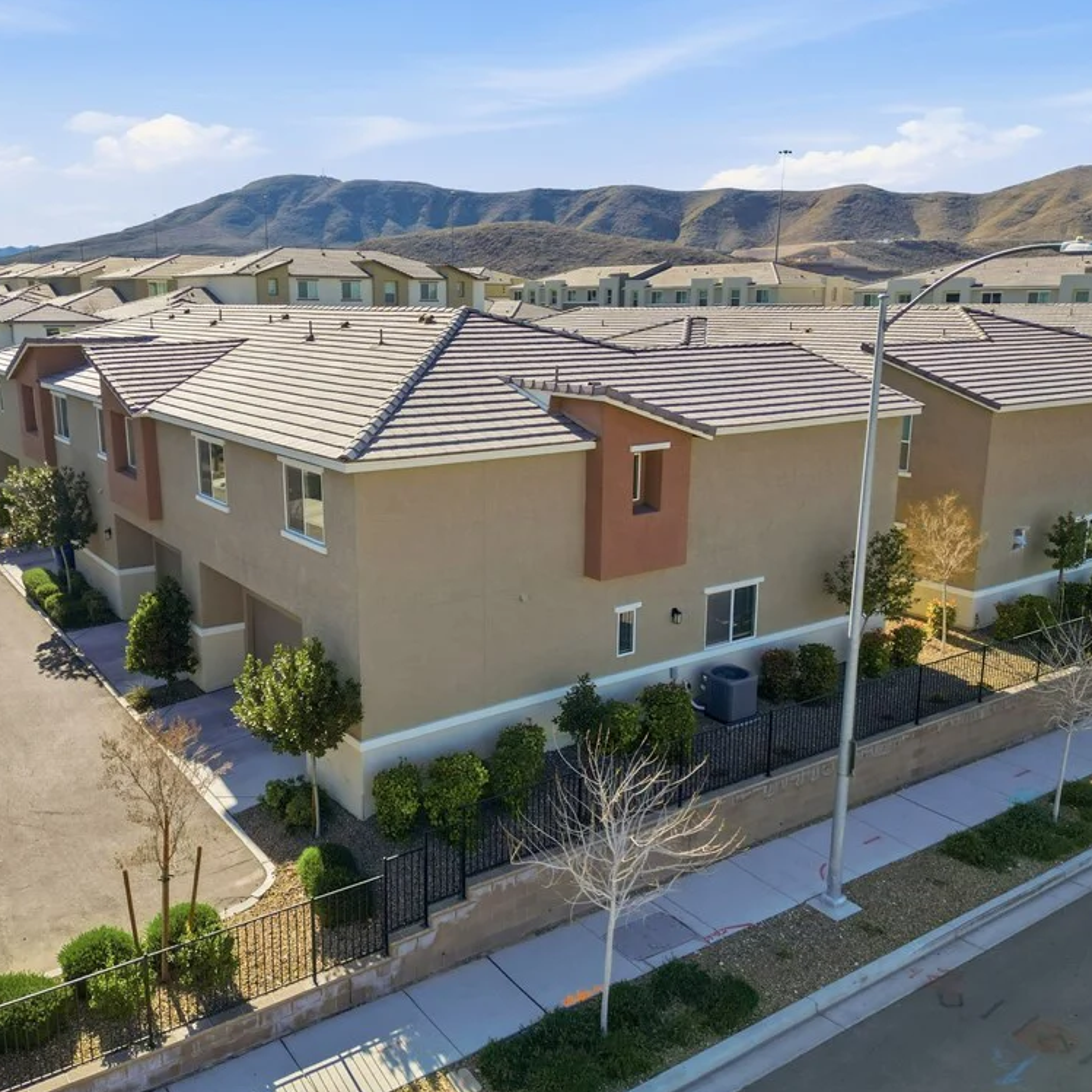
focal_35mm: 29
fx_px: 1035
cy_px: 535
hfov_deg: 55.5
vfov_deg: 55.6
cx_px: 494
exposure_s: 1/4000
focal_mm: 6.7
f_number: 1.7
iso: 100
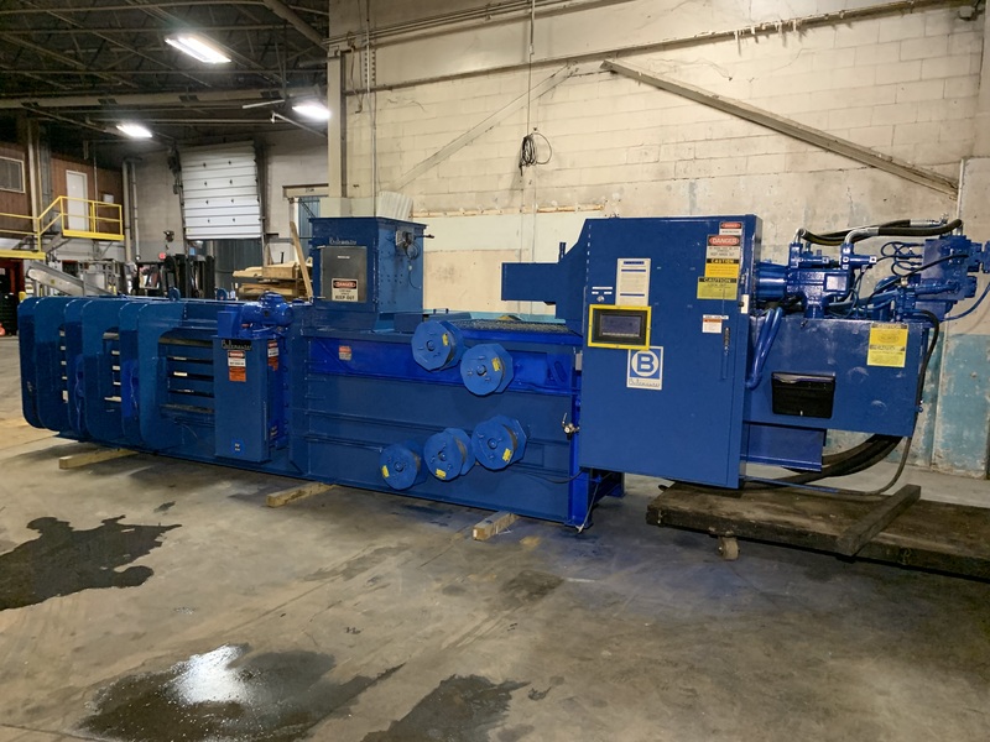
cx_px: 495
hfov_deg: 67.3
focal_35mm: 26
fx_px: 744
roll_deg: -3.1
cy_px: 371
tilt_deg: -7.9
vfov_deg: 53.1
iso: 500
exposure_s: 1/30
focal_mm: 4.25
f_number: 1.8
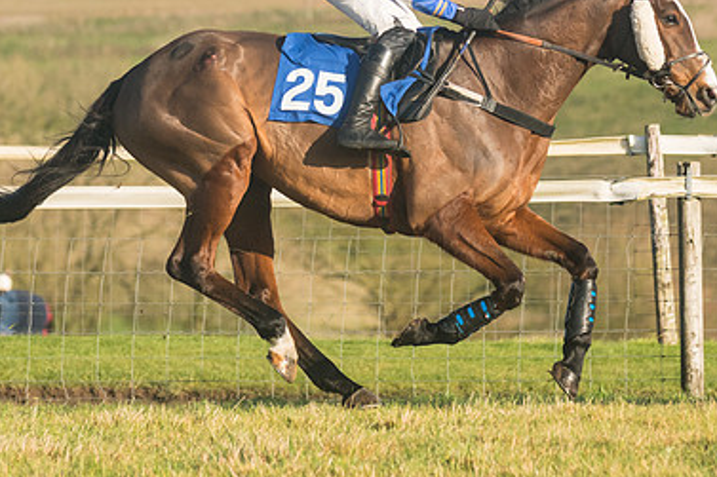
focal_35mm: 392
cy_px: 118
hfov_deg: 5.3
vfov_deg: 3.5
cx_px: 321
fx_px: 7804
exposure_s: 1/4000
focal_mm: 170
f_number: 5
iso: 400
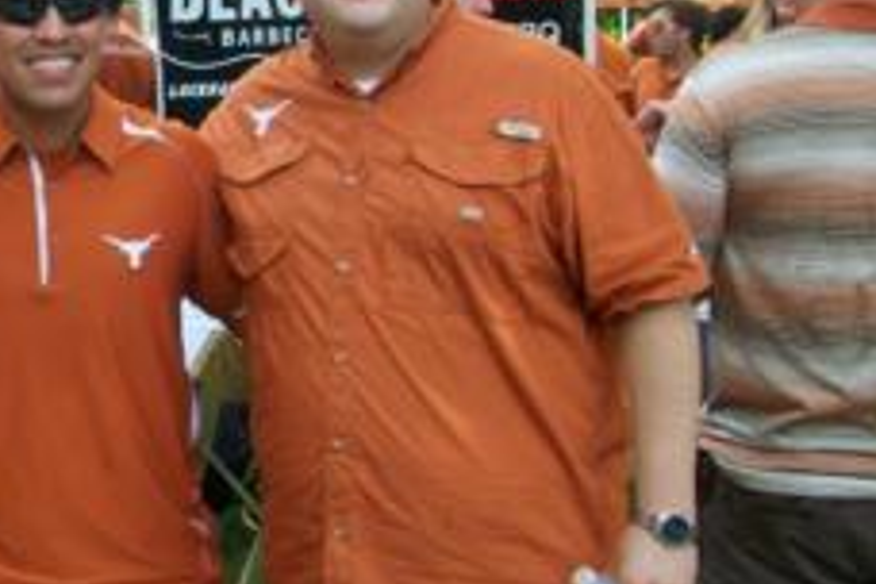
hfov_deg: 26.3
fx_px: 1776
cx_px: 4
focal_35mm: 73
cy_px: 175
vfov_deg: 18.6
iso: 64
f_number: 2.8
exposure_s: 1/80
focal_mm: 5.7
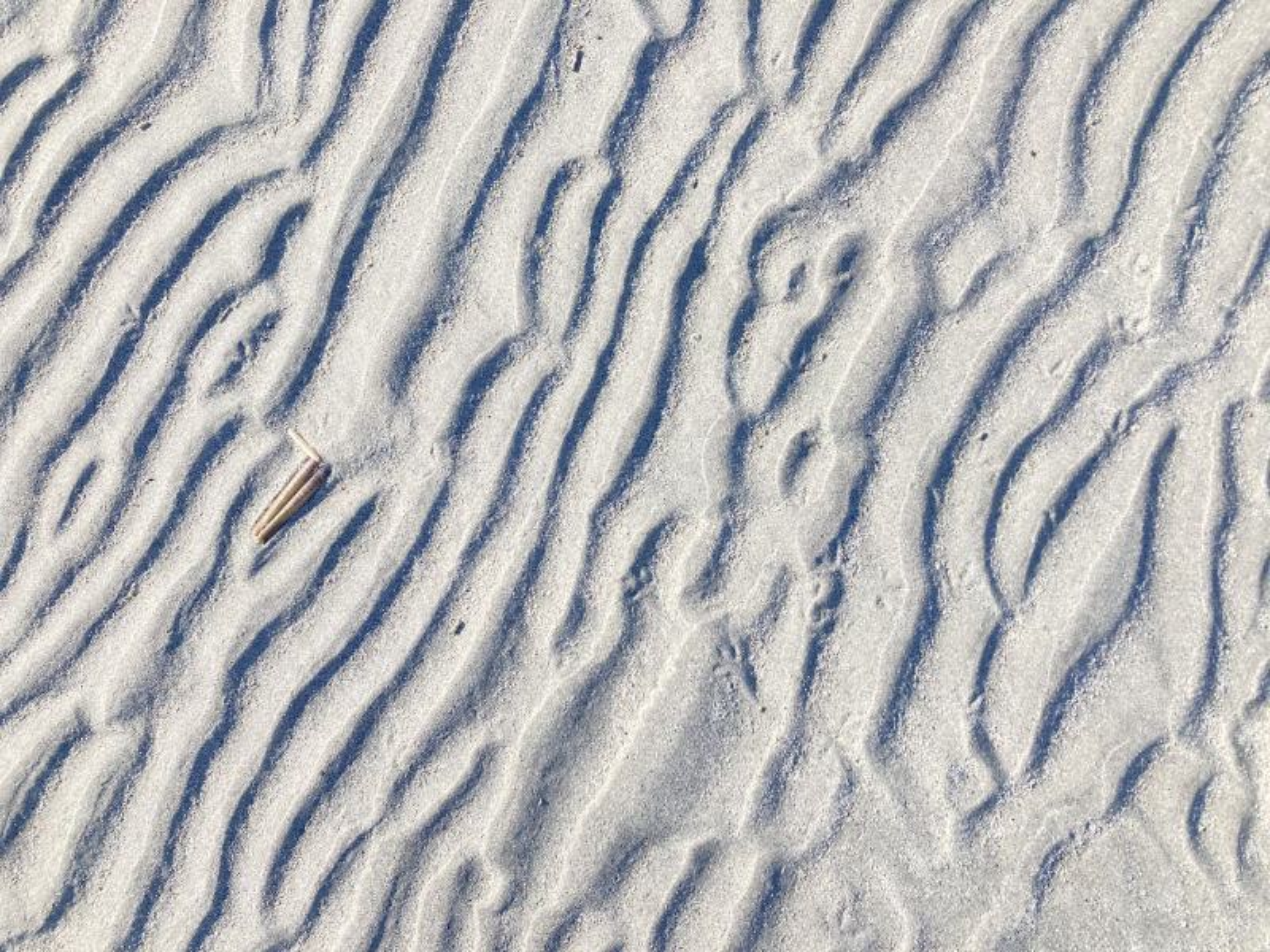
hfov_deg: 63.4
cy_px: 476
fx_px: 1027
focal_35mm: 28
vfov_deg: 49.7
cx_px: 635
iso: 20
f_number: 1.8
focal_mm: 4
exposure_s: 1/1453
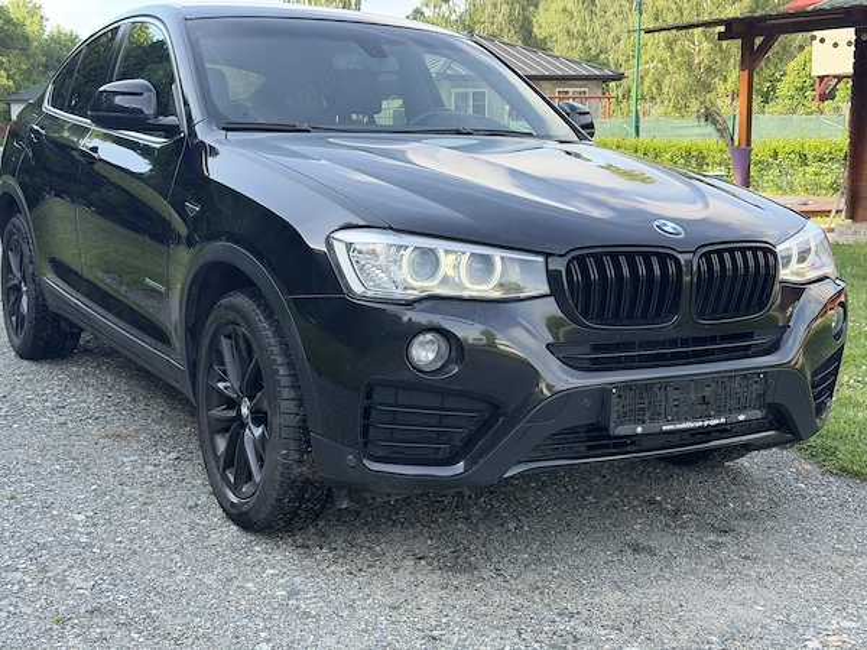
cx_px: 434
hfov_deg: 39.7
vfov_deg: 30.3
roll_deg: +0.7
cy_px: 325
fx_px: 1202
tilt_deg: -8.8
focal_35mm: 48
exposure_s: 1/669
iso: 80
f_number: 1.78
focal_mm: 6.76
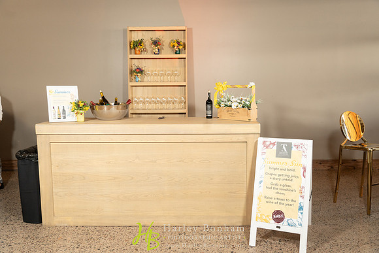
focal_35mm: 32
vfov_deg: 41.1
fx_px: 337
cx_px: 190
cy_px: 126
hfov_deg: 58.7
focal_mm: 32
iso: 1600
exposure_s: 1/160
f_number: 4
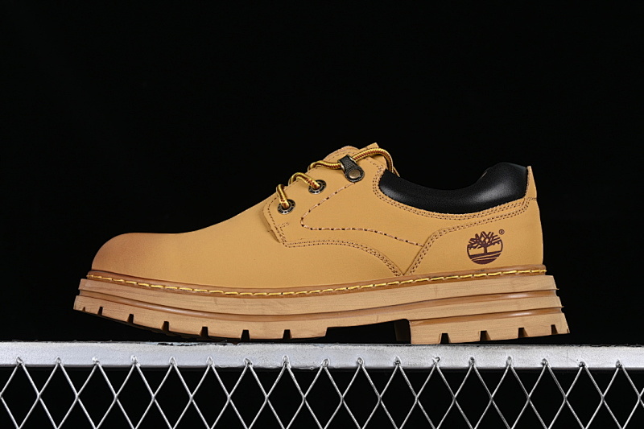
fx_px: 1341
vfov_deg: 18.2
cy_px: 214
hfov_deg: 27.0
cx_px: 322
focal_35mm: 75
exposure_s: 1/60
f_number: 8
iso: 160
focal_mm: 50
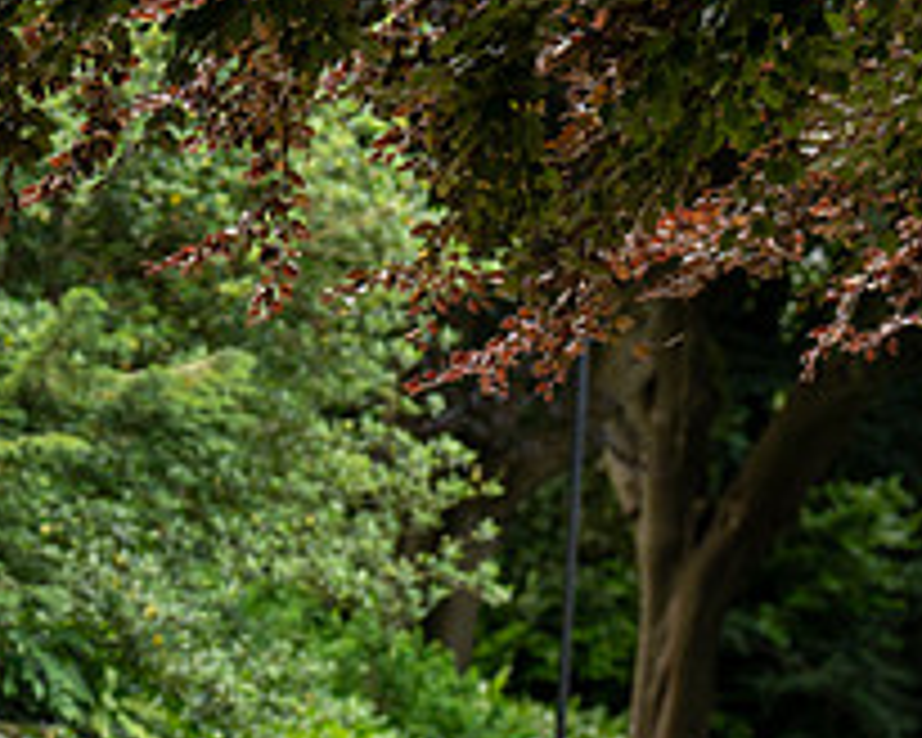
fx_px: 7095
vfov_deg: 5.9
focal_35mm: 260
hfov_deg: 7.4
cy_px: 808
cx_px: 409
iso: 320
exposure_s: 1/640
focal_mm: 98
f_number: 3.5
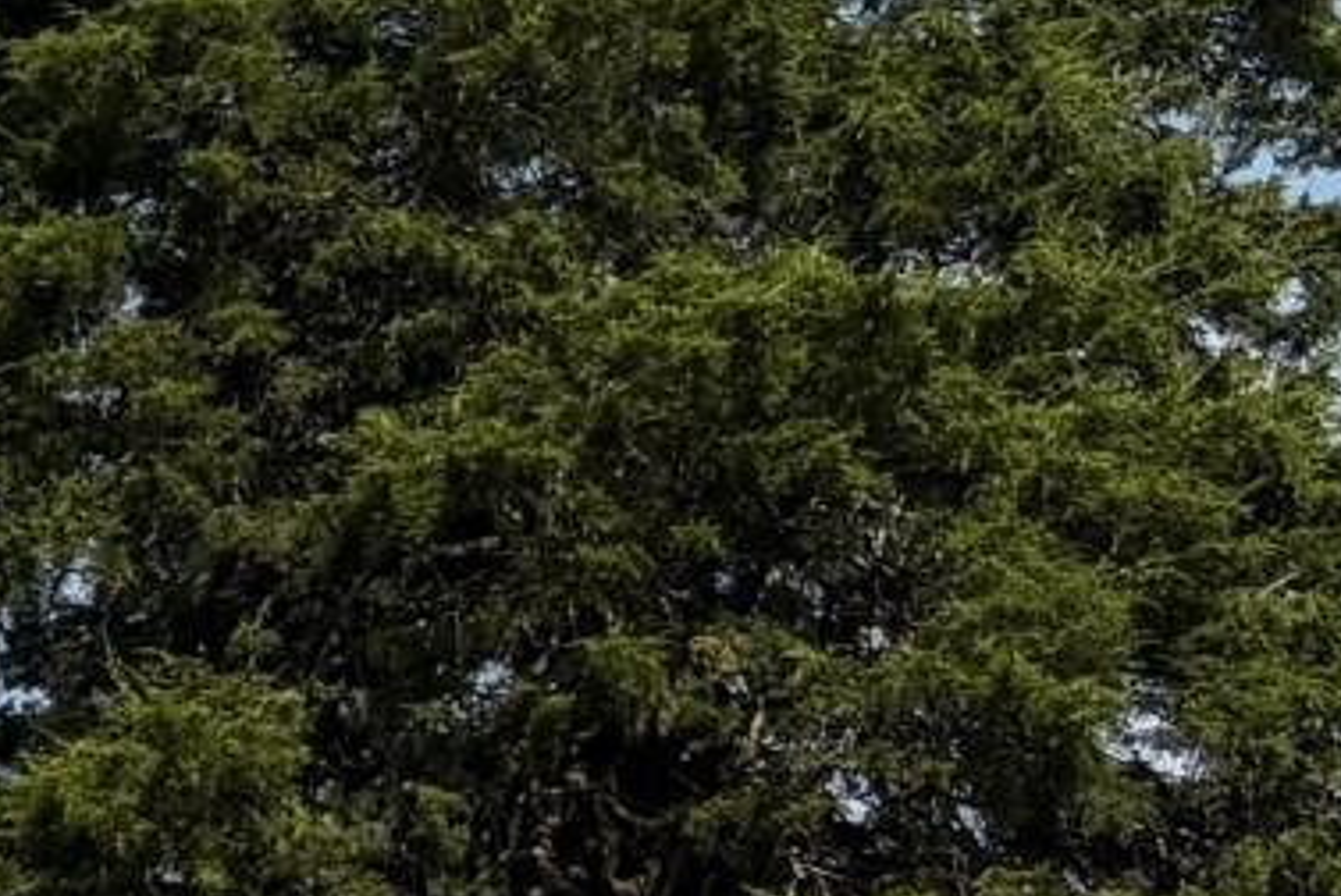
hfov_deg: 7.6
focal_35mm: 215
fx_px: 8015
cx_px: -3361
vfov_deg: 6.3
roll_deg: +0.9
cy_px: 1351
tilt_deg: +2.2
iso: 50
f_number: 1.6
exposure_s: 1/3788
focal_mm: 5.96
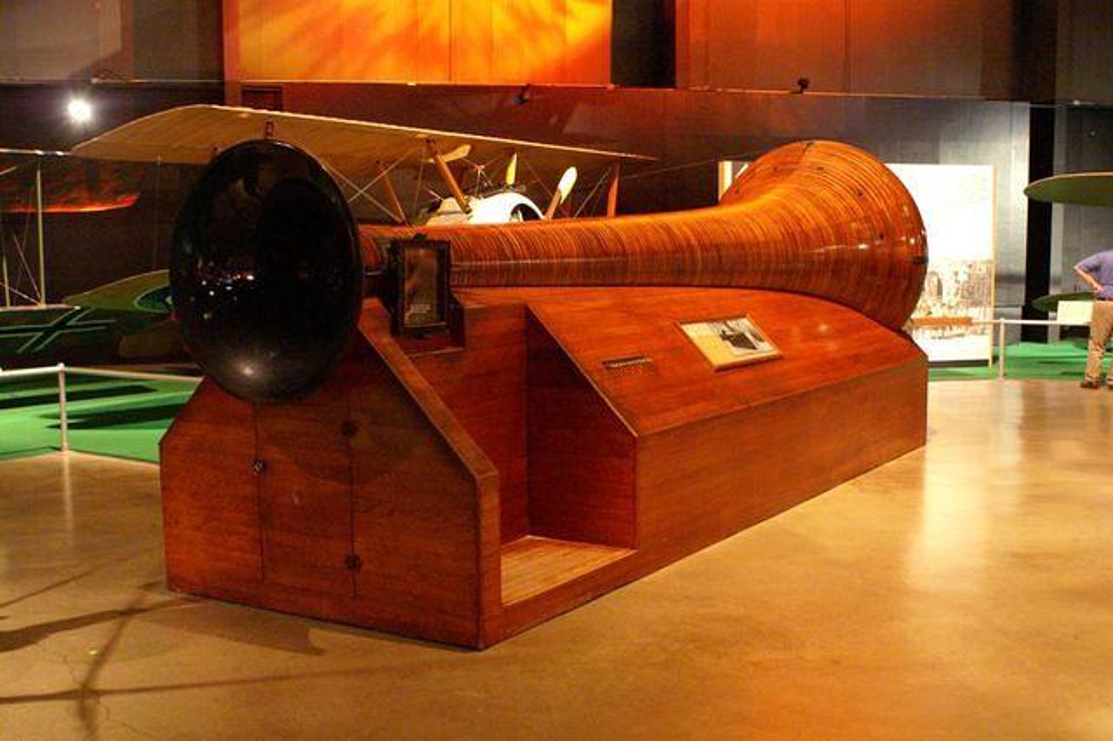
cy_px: 370
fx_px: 1298
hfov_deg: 46.4
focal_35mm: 42
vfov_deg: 31.9
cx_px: 556
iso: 3200
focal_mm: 28
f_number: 4.5
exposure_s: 1/8
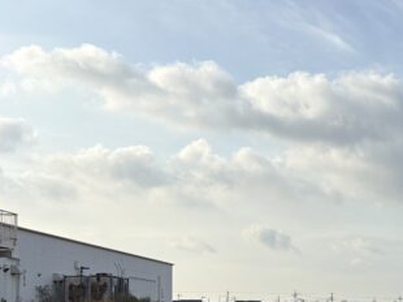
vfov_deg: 22.9
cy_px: 313
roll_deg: +0.6
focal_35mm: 61
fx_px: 710
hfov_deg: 28.3
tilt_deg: +0.1
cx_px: 462
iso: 50
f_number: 1.6
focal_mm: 5.96
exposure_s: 1/3623
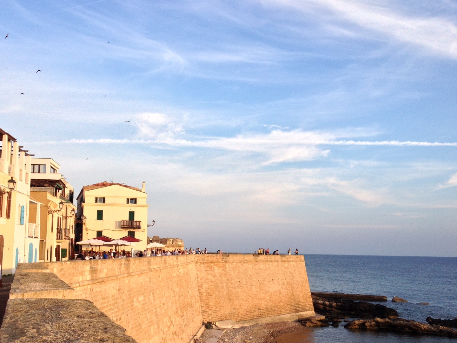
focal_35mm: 43
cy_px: 205
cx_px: 183
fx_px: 568
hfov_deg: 43.6
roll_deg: -0.5
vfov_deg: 33.5
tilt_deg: +2.0
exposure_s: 1/657
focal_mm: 4.28
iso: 50
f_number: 2.4
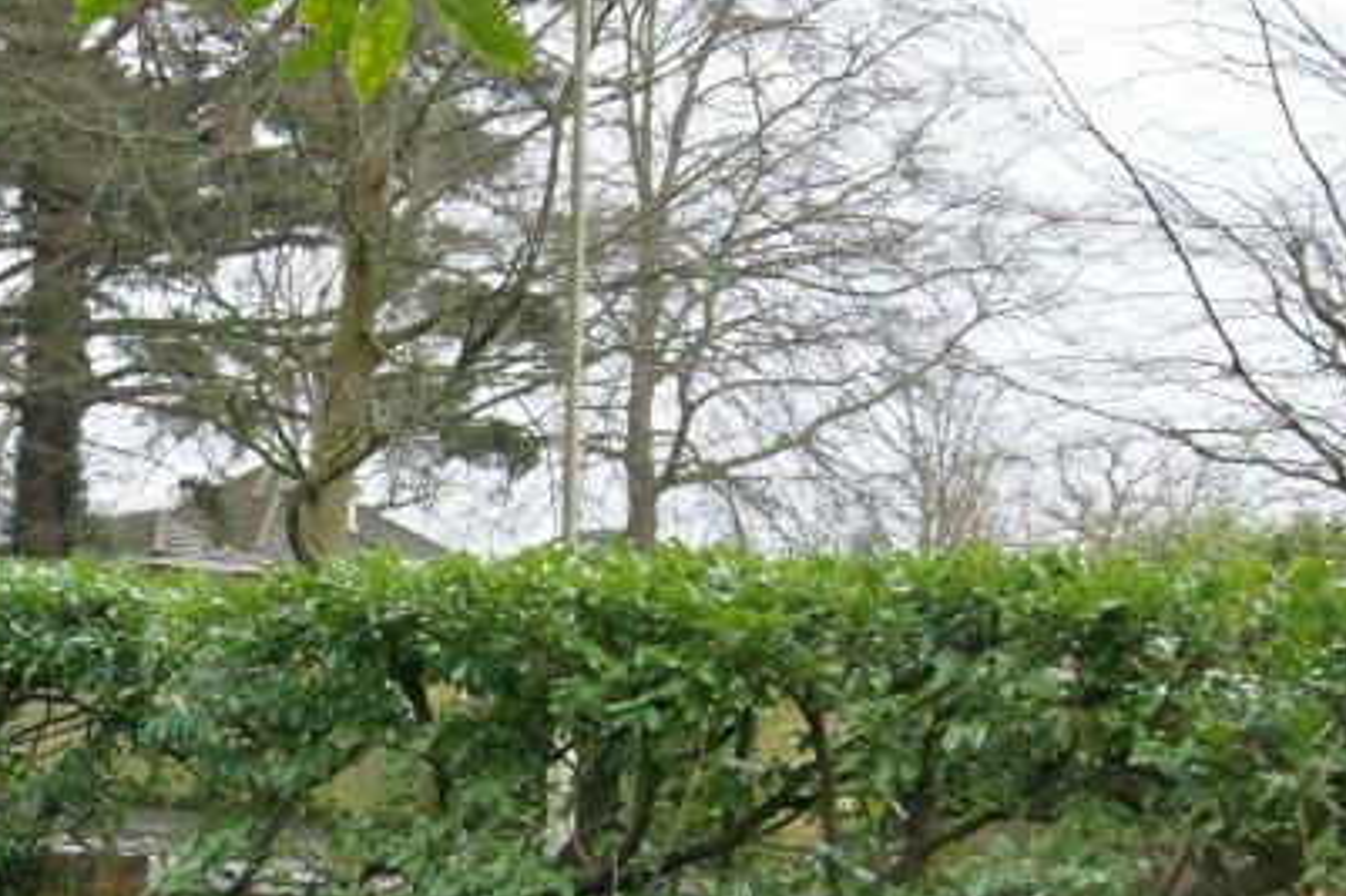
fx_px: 2579
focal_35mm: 69
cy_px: 820
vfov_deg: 19.3
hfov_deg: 27.9
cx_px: 64
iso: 400
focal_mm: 18
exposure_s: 1/100
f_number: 10
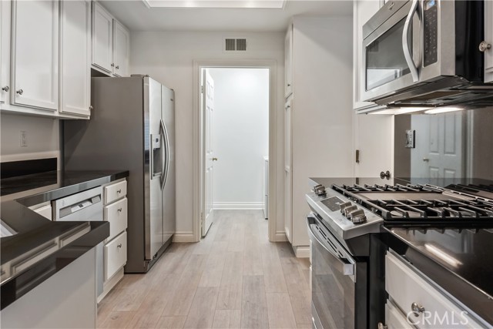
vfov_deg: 53.2
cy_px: 164
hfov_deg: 73.7
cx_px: 246
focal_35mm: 24
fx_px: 329
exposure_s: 1/3
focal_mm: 24
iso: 100
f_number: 8
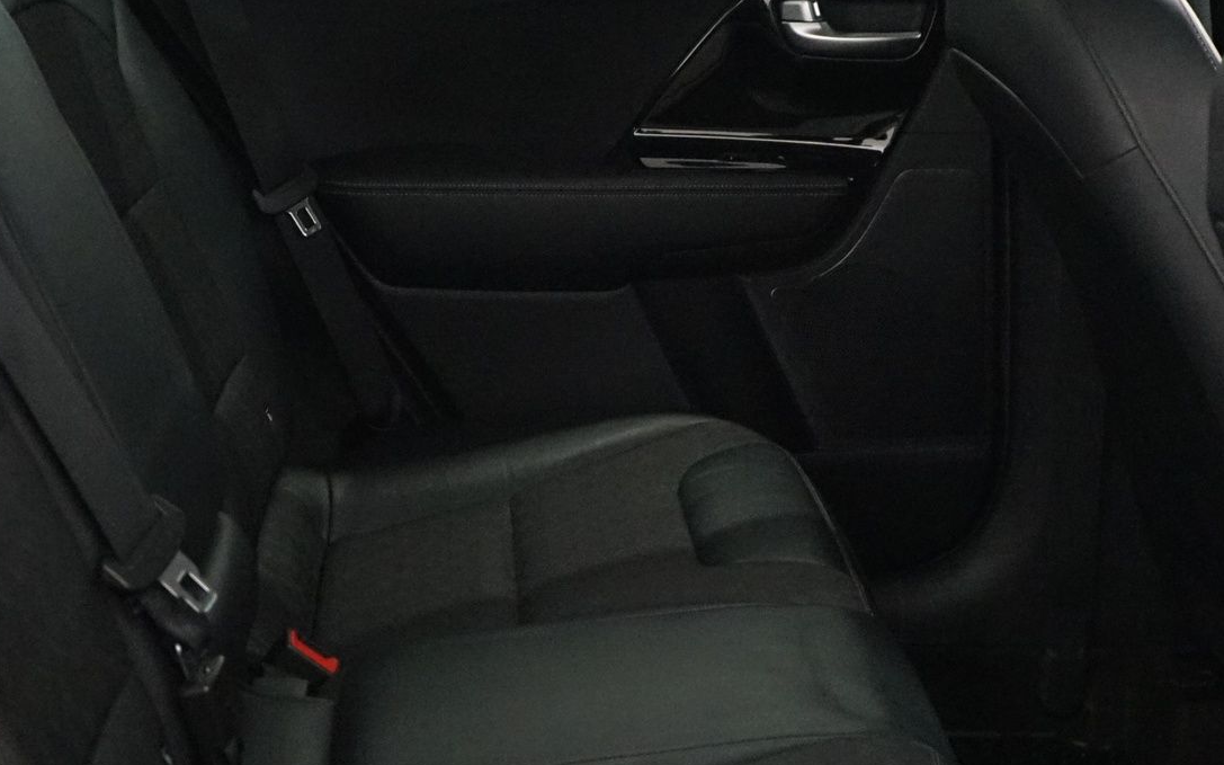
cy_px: 359
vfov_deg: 19.1
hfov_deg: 30.2
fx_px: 2268
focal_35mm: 68
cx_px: 617
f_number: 3.5
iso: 6400
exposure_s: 1/125
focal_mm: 29
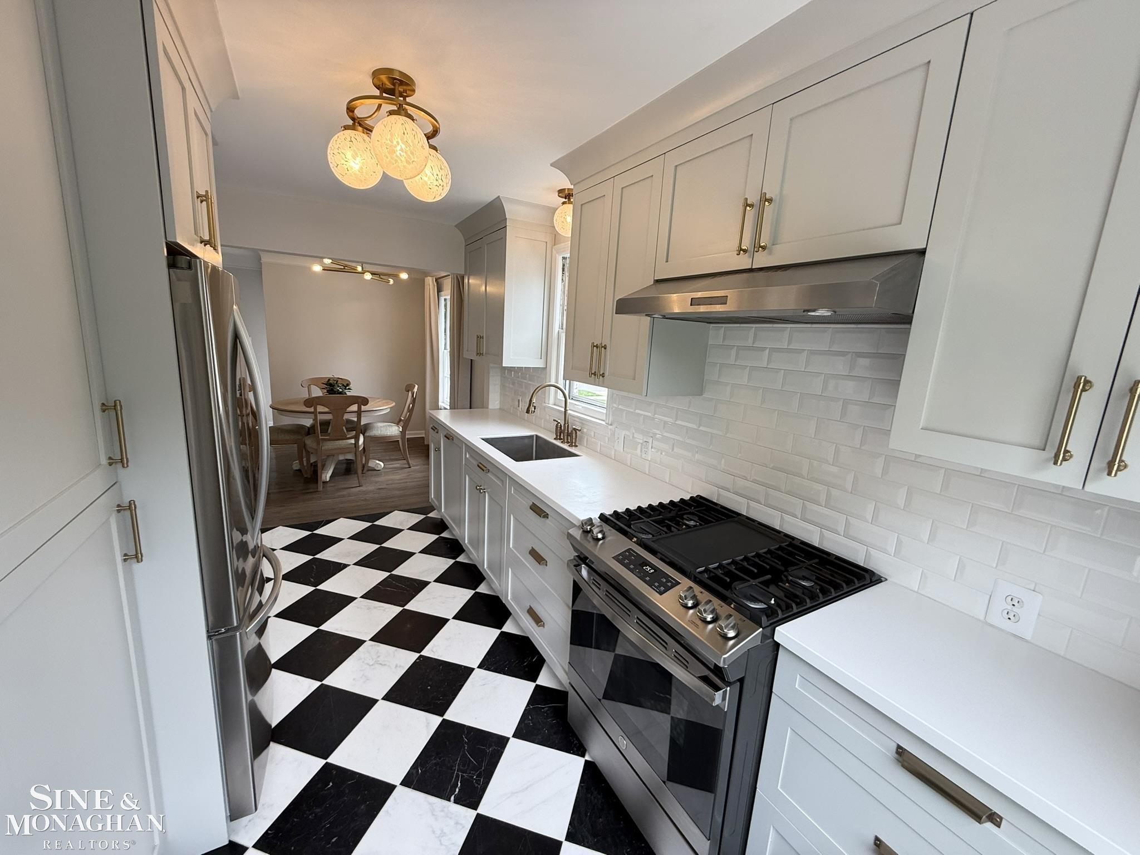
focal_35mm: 14
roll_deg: -2.0
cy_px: 428
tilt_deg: -10.6
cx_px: 570
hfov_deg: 102.1
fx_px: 461
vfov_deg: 85.7
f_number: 2.2
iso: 64
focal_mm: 2.22
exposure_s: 1/120
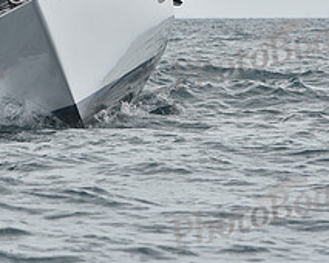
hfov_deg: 3.8
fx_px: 4981
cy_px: -7
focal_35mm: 512
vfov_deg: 3.0
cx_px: 93
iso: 250
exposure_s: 1/800
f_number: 11
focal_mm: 200
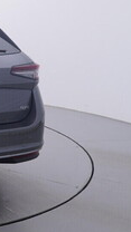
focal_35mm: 62
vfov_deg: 33.0
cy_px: 57
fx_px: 385
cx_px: -138
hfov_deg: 15.2
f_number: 5
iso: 200
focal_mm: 15
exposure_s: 1/80
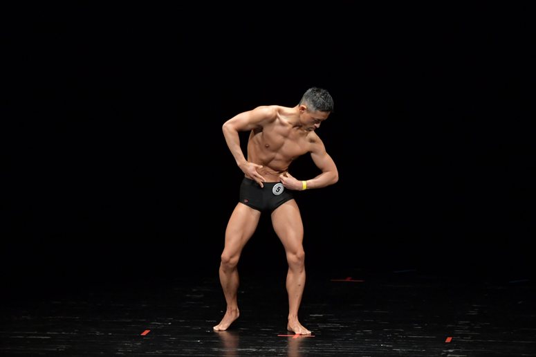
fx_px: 4018
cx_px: 268
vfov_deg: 5.1
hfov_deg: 7.6
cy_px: 178
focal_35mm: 270
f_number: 5.6
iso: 3200
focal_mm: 180
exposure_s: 1/400
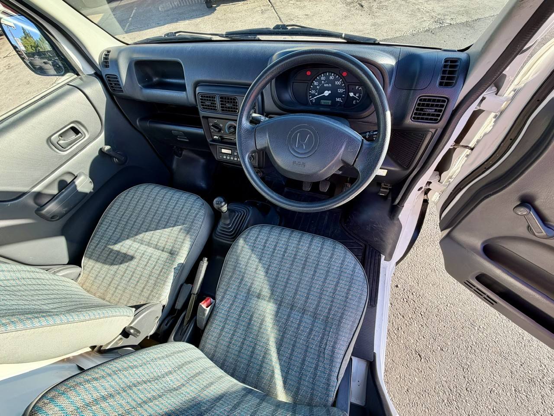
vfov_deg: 85.7
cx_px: 277
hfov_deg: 102.1
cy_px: 208
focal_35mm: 14
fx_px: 224
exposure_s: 1/137
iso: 40
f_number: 2.2
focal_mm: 2.22
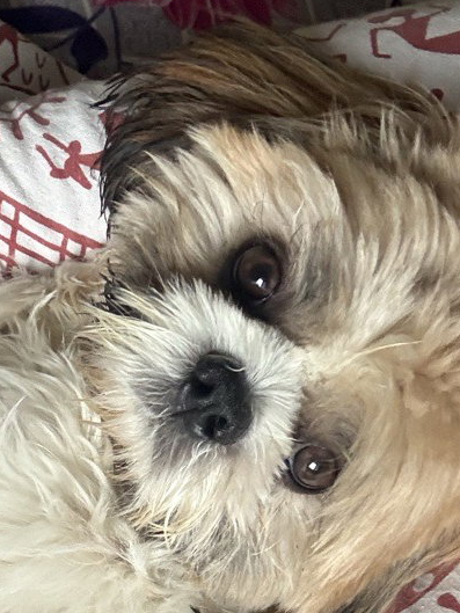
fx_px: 1204
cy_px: 548
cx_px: 146
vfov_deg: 27.6
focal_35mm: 68
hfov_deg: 21.5
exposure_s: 1/60
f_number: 1.9
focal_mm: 2.69
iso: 200
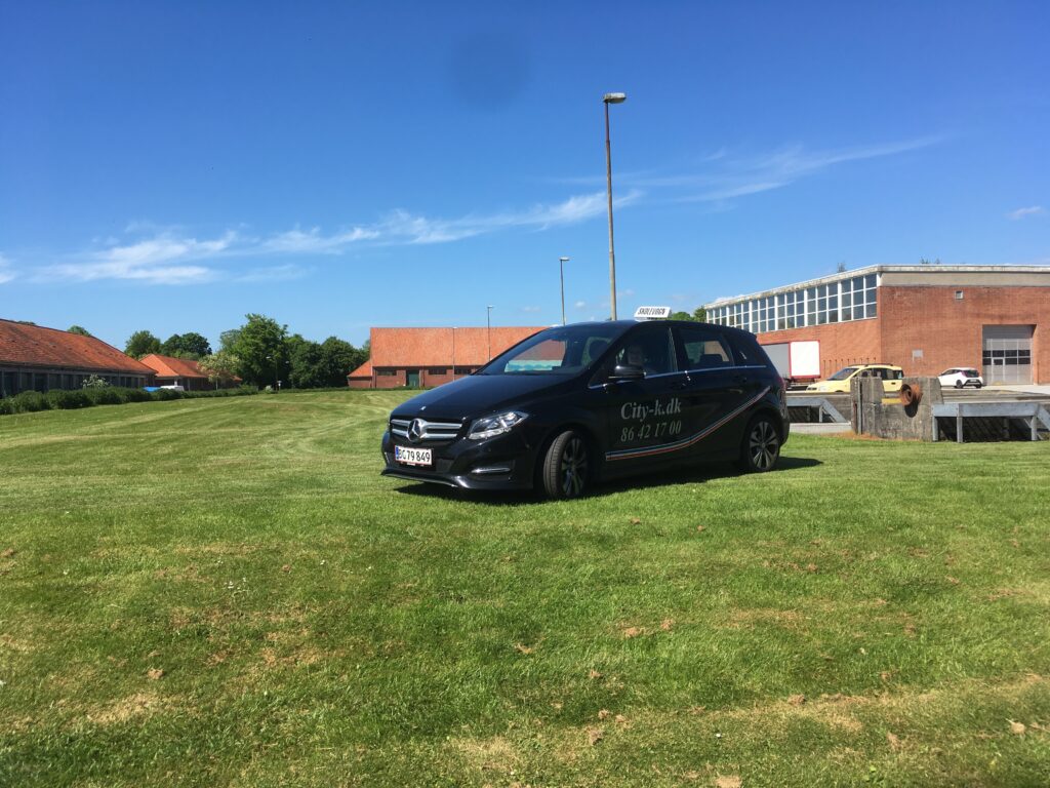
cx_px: 525
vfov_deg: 48.2
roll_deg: +1.6
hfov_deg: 61.7
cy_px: 394
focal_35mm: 29
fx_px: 880
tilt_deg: -1.8
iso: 25
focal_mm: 4.15
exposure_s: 1/1374
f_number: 2.2
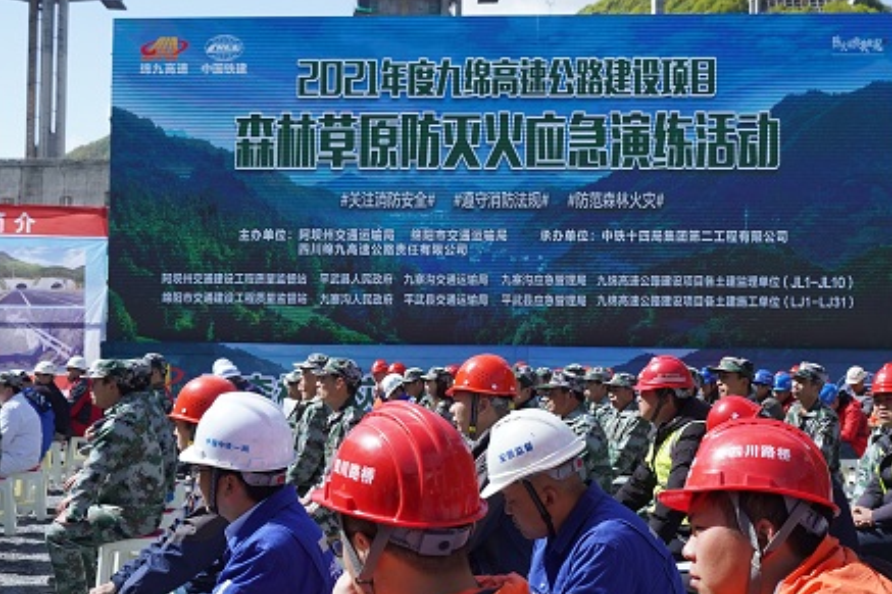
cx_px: 453
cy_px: 302
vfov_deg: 27.5
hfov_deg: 40.4
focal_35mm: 49
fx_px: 1214
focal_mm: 28
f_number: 5
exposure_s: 1/1000
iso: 320
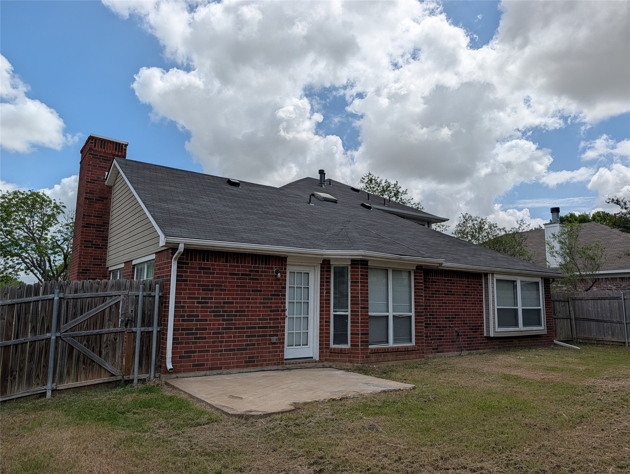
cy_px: 237
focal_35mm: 24
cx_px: 315
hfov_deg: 71.5
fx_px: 437
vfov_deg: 56.9
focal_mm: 6.9
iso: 21
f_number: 1.68
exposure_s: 1/2817
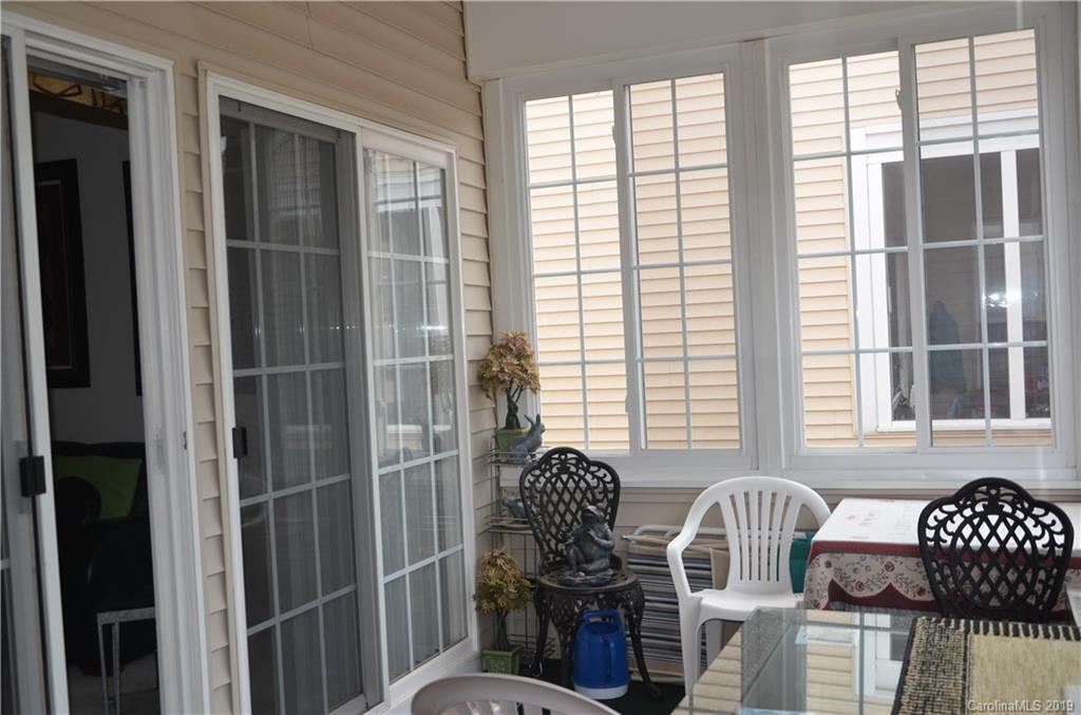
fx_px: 1078
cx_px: 540
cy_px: 358
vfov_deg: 36.7
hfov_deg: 53.3
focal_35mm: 36
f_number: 3.8
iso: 200
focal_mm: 24
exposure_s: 1/200
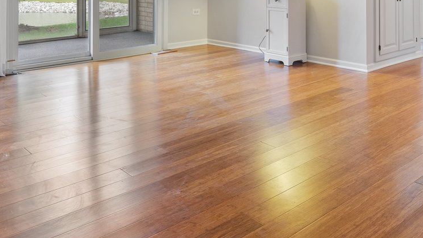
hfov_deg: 49.6
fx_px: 455
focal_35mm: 41
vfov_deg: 26.5
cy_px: -36
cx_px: 251
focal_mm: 17.7
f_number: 6.7
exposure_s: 1/2
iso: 250
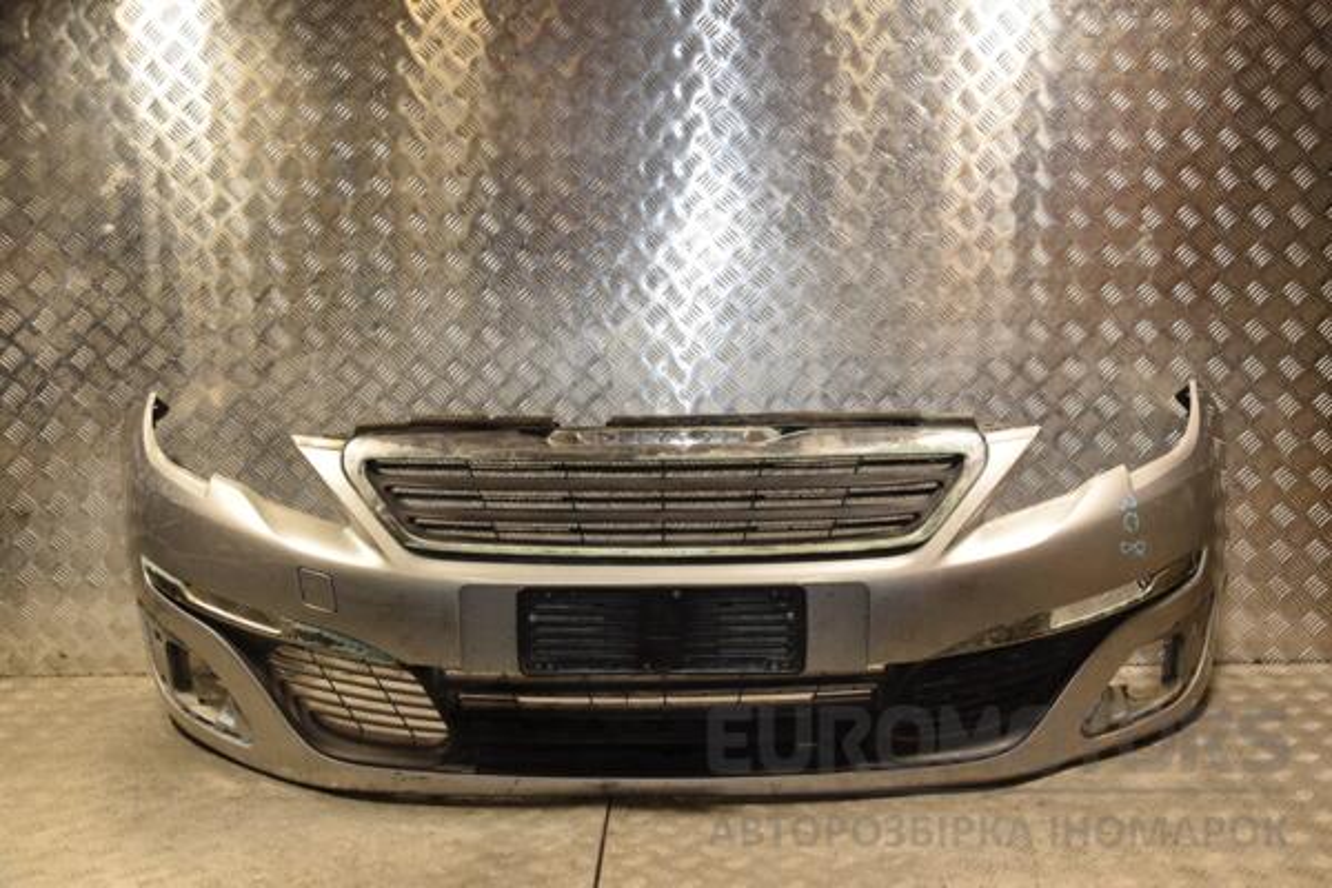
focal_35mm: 36
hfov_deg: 53.1
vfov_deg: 36.9
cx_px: 666
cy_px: 444
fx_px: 1332
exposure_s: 1/200
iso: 800
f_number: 5.6
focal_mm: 24
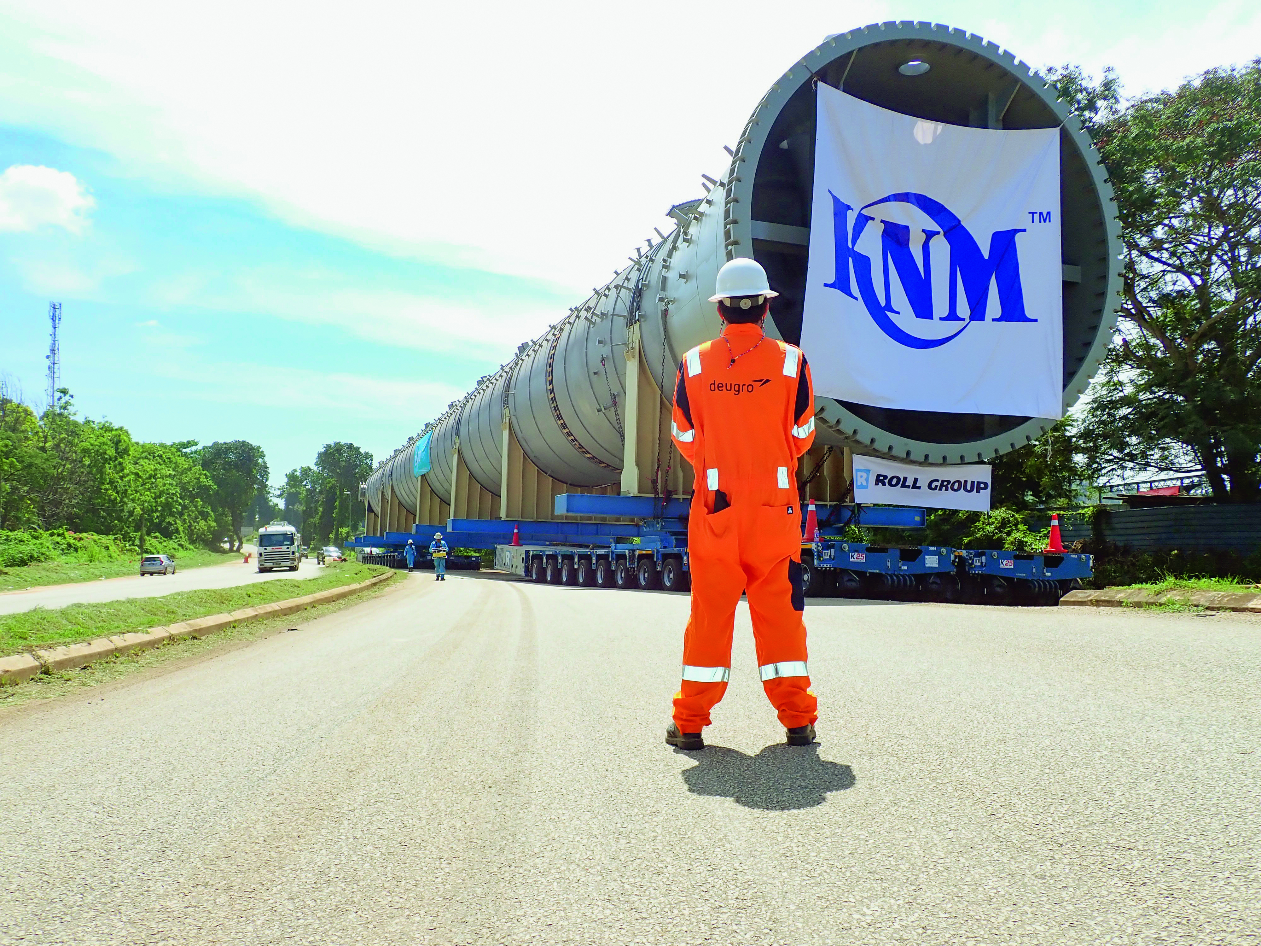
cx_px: 630
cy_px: 473
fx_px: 1093
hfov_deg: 60.0
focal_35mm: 30
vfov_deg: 46.8
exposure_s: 1/800
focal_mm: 5.5
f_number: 3.2
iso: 100
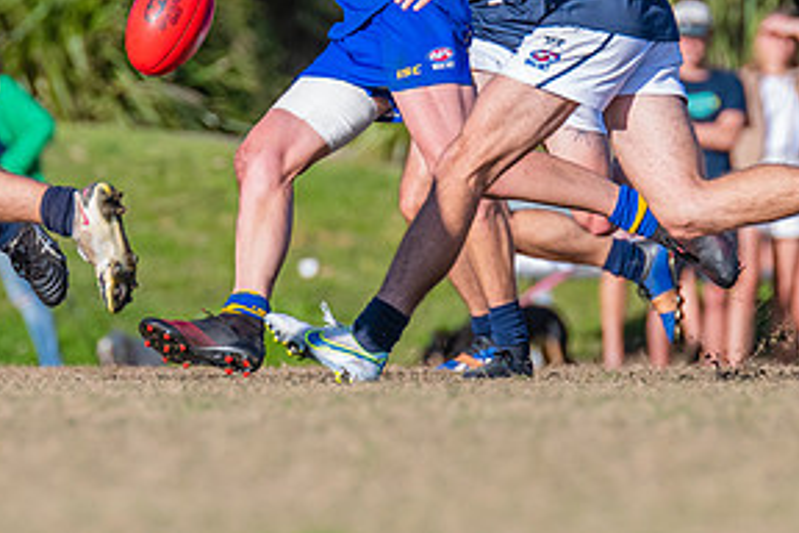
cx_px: 287
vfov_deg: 1.1
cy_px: 14
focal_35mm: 1230
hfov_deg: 1.7
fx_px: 27297
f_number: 7.1
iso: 800
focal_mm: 420
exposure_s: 1/2000
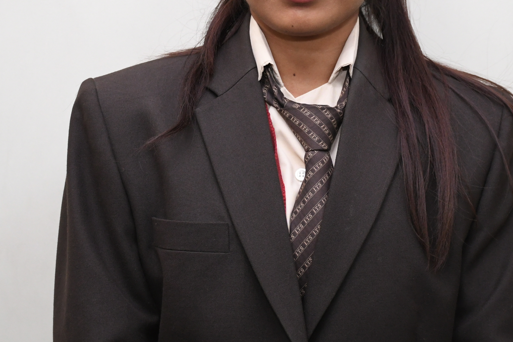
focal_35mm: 125
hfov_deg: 16.4
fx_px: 1781
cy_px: 56
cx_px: 295
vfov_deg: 10.9
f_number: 4.5
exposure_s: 1/125
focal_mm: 42
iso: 1000
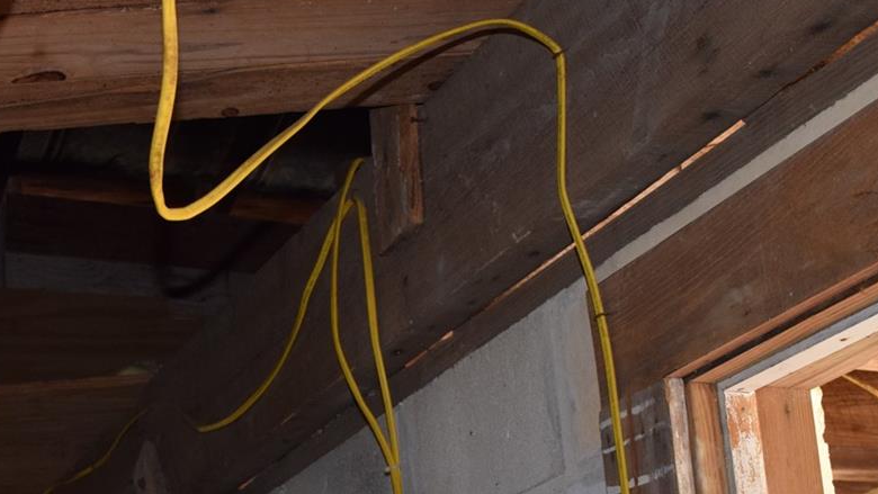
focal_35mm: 74
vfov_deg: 16.0
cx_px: 328
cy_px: 501
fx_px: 1725
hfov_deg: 28.5
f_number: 5.6
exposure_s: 1/125
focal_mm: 23
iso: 800
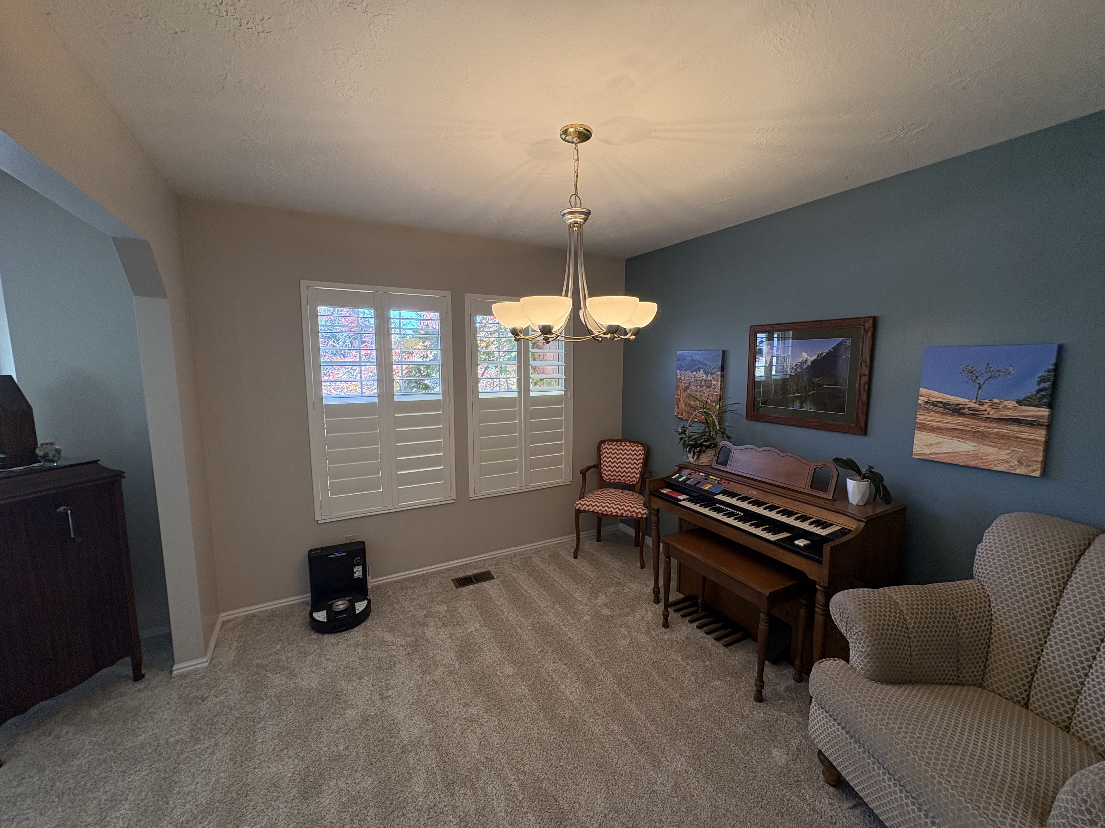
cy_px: 414
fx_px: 447
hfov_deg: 102.1
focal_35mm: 14
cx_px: 552
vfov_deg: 85.7
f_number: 2.2
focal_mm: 2.22
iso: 160
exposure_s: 1/120
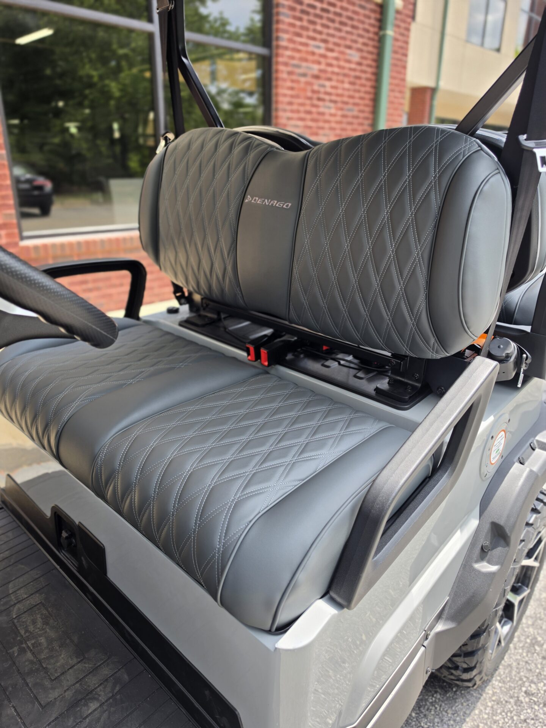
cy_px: 364
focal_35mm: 23
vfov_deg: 73.9
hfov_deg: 58.9
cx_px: 273
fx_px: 484
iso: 10
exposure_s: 1/236
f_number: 1.4
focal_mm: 6.5
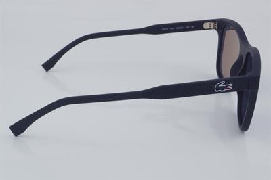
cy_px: 90
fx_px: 564
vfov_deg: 18.2
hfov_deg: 27.0
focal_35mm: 75
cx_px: 136
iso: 100
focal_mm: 50
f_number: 32
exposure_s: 1/4
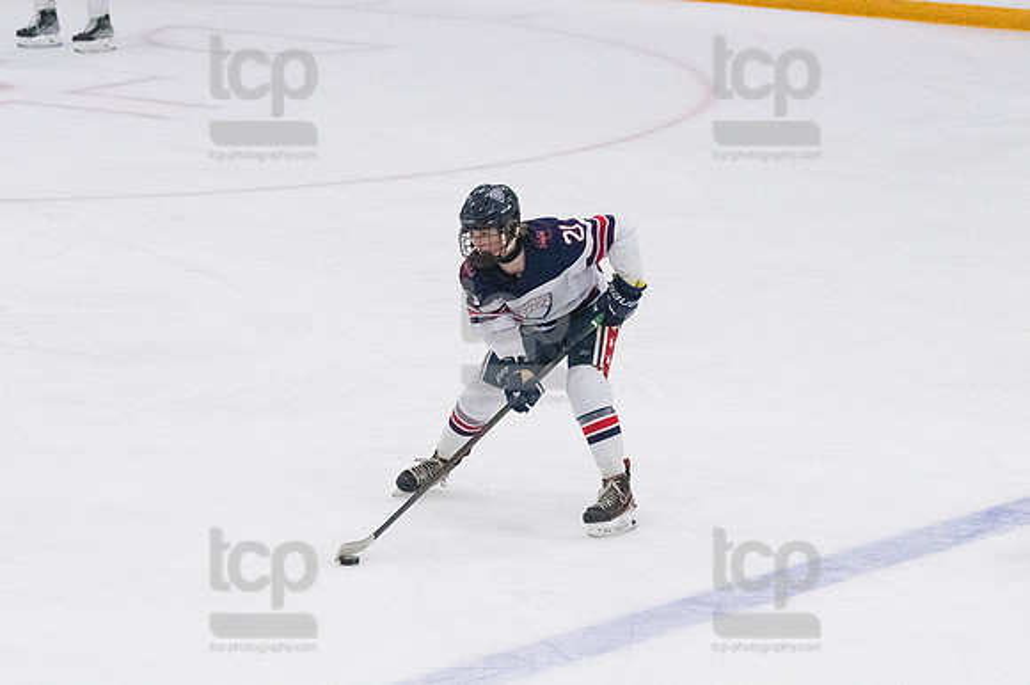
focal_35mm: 202
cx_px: 515
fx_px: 5776
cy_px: 342
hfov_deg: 10.2
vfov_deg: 6.8
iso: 8000
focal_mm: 135
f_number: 5
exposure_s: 1/1600
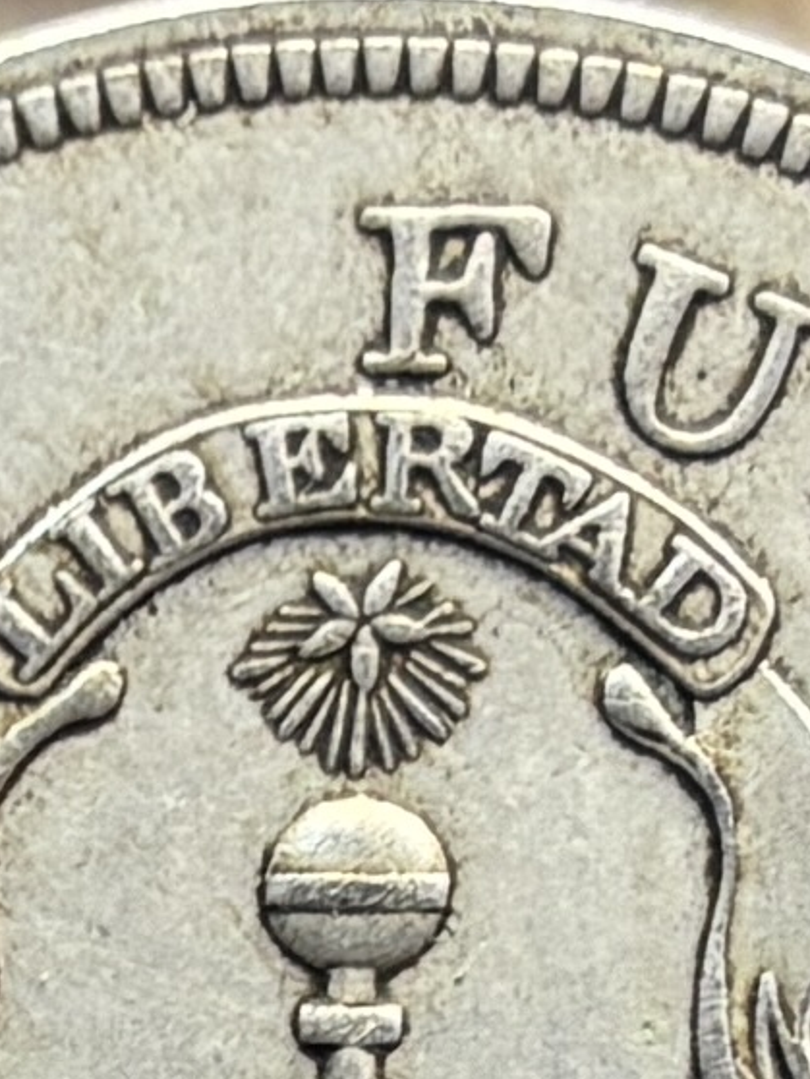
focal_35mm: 183
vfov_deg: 10.7
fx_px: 5705
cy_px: 1146
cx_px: 361
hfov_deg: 8.1
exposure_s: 1/50
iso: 125
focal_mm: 5.96
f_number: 1.6
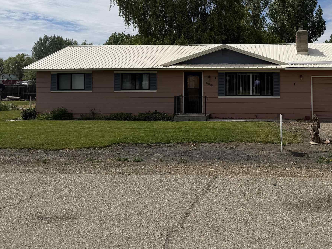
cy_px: 57
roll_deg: +0.6
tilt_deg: +3.6
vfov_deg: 33.5
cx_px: 235
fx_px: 403
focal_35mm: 42
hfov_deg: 43.8
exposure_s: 1/10309
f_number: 1.78
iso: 80
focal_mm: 6.76
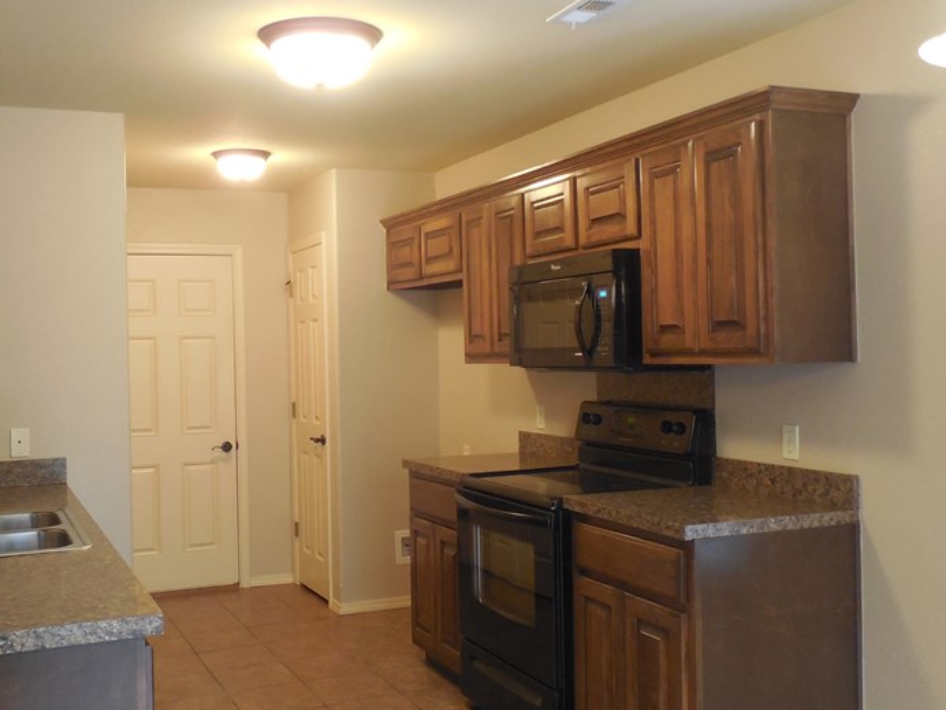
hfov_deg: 49.9
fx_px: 1011
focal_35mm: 37
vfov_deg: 38.7
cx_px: 392
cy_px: 347
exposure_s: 1/13
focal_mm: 4.5
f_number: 3.3
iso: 400
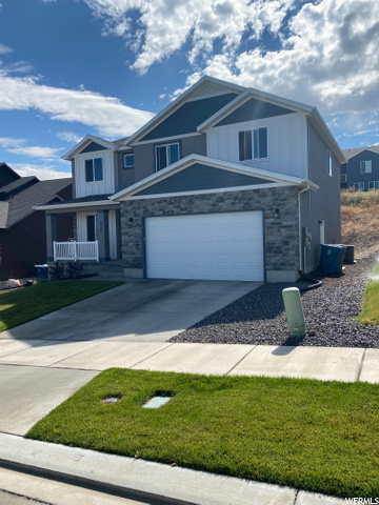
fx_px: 380
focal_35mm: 26
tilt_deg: -1.4
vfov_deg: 67.3
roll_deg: +1.0
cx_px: 190
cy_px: 252
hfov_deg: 53.1
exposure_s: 1/4444
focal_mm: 4.25
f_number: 1.8
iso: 32
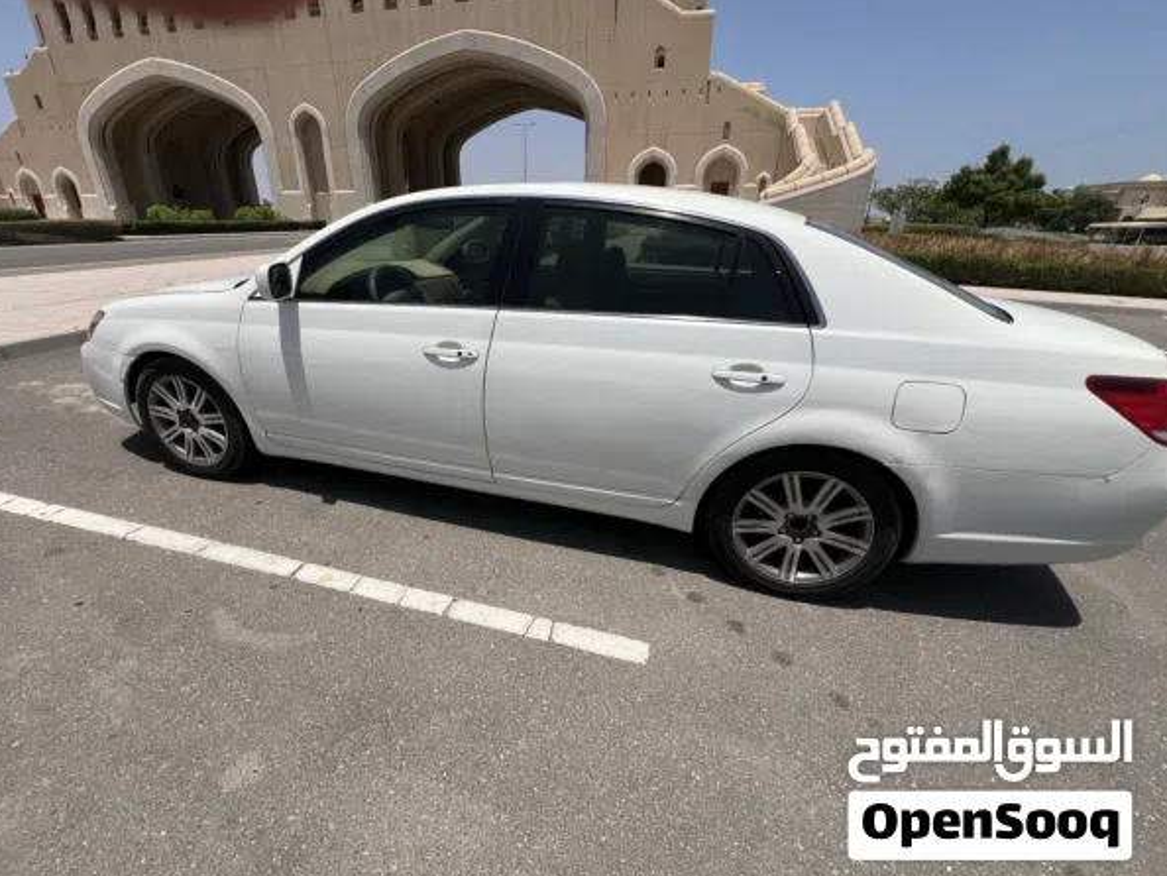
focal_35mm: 14
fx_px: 472
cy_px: 436
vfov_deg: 85.7
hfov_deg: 101.9
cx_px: 552
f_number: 1.8
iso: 32
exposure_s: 1/3215
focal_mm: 1.57
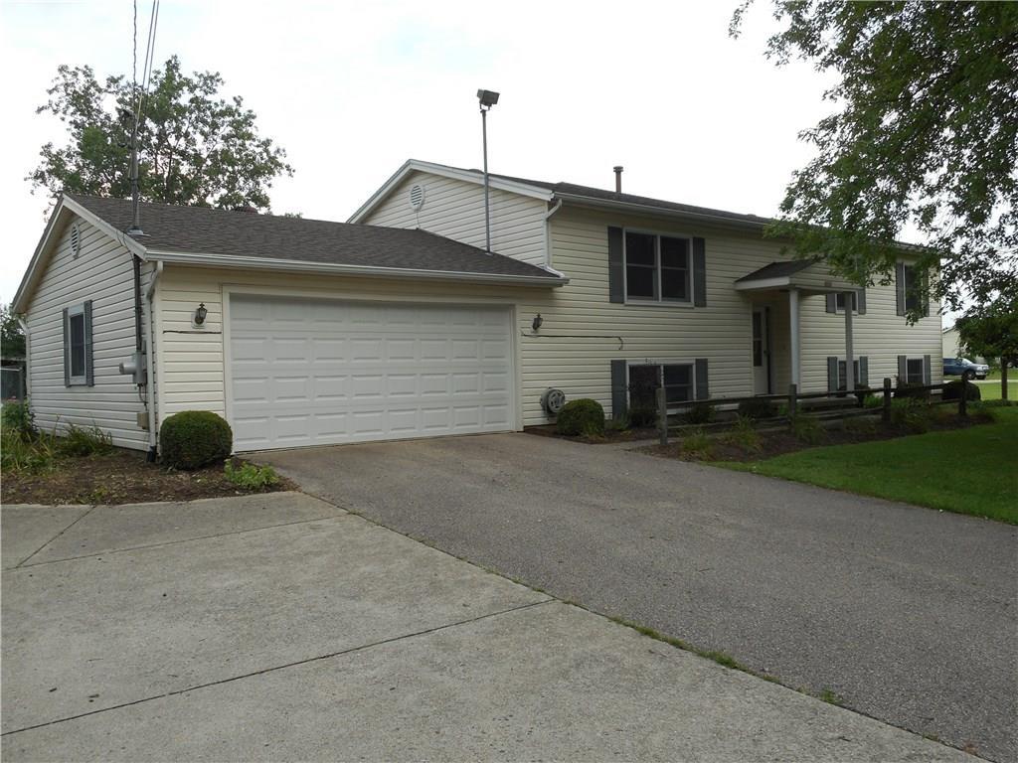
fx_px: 853
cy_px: 382
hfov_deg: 61.7
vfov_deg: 48.2
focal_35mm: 29
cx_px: 509
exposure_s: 1/200
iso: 80
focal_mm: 5.2
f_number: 4
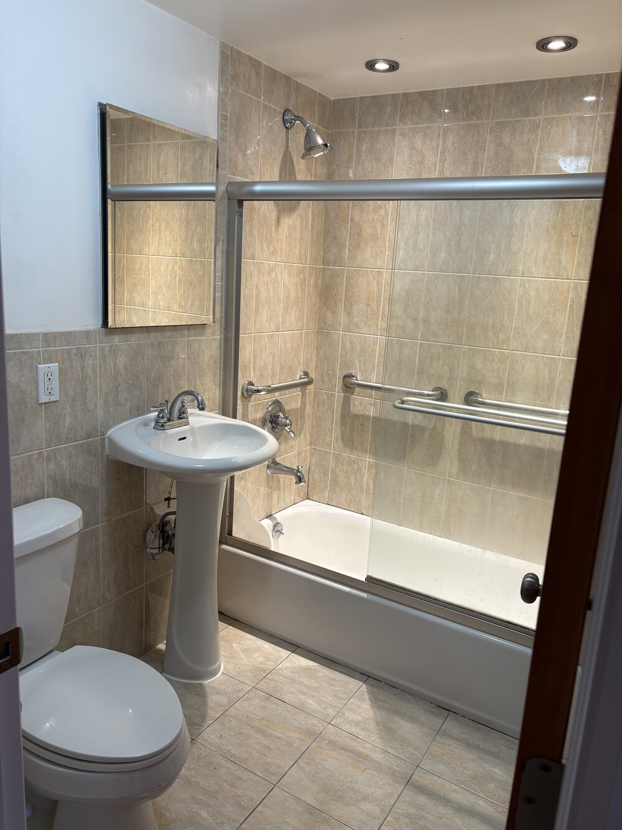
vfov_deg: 67.3
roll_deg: -3.8
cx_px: 311
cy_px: 415
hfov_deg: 53.1
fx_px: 623
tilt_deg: -11.5
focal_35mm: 26
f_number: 1.6
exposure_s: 1/60
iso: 100
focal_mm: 5.96
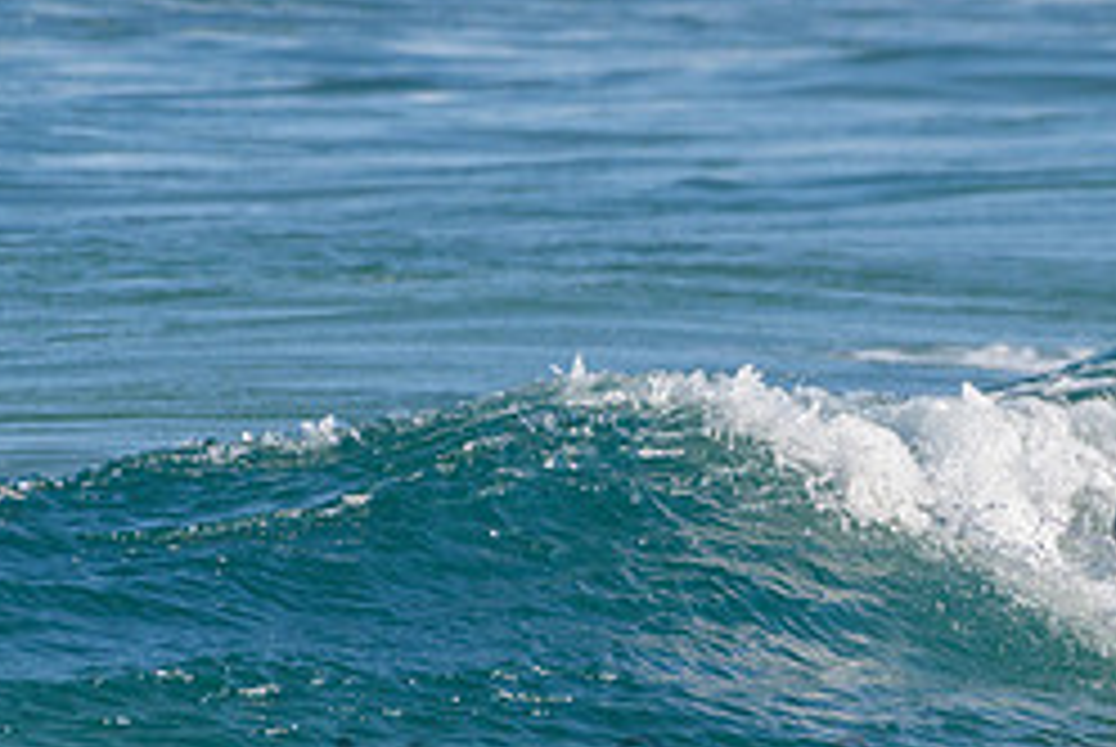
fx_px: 44475
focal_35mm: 1433
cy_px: 674
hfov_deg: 1.4
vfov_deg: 1.0
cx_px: 1093
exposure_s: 1/2000
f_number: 5.6
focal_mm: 500
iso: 140
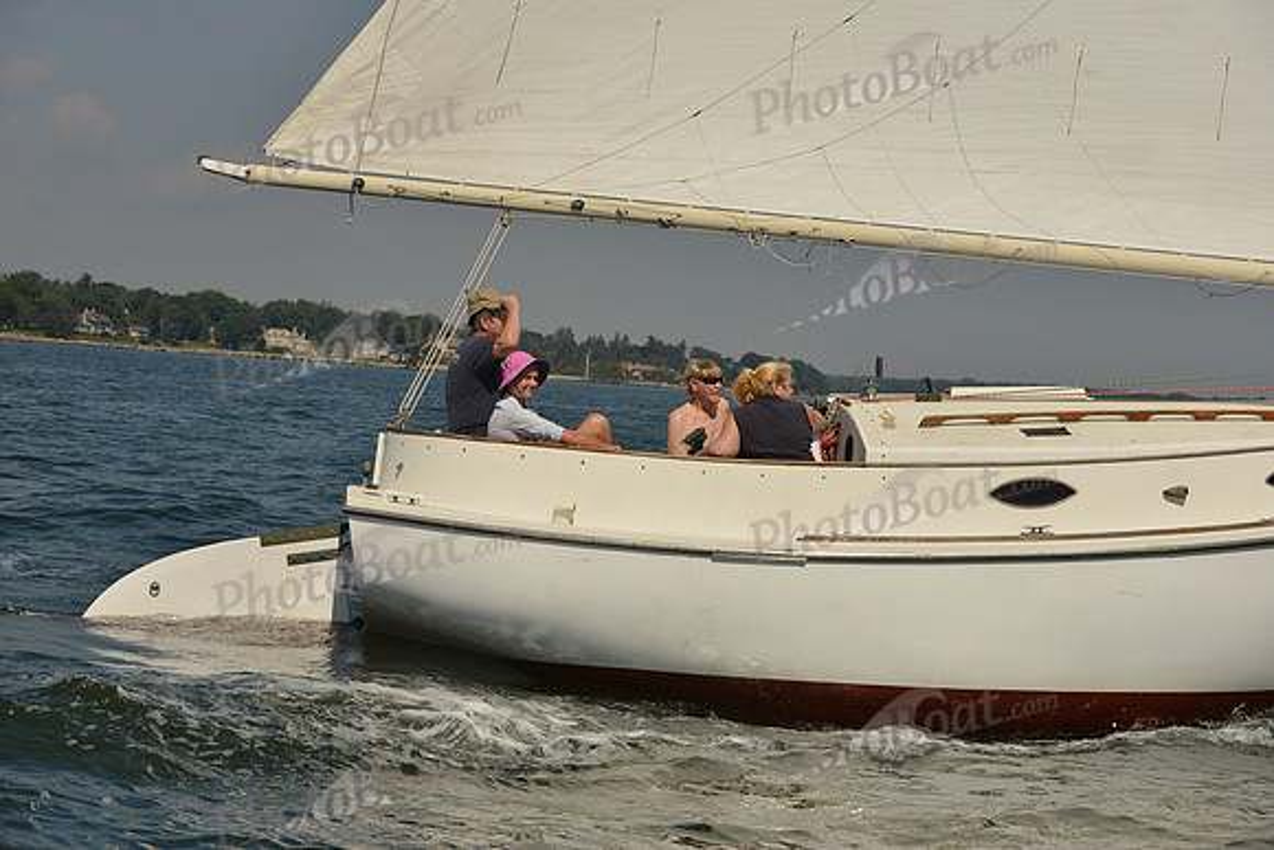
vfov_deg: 19.5
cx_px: 637
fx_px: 2478
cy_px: 425
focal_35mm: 70
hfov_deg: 28.8
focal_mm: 70
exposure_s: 1/1250
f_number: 8
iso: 400
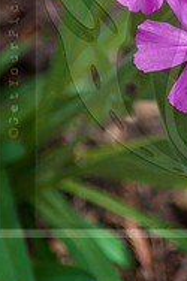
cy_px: 13
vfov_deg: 1.9
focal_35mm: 1080
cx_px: 215
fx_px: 8430
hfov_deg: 1.3
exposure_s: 1/250
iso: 160
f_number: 8
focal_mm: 300
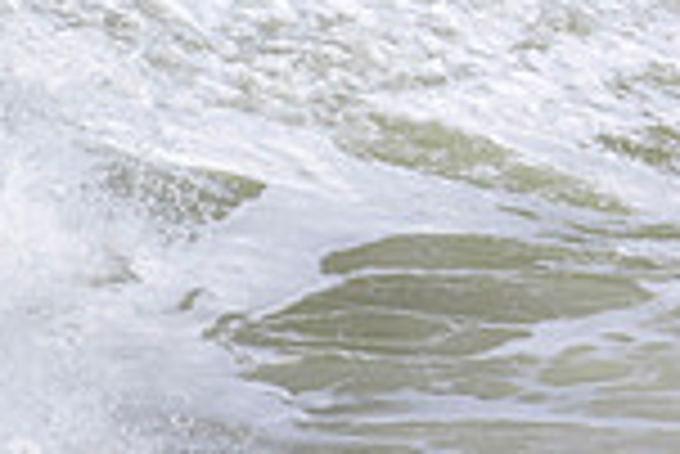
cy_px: -326
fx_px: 58100
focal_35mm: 3073
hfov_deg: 0.7
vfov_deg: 0.4
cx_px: 1283
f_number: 11
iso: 560
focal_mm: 800
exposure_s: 1/2000
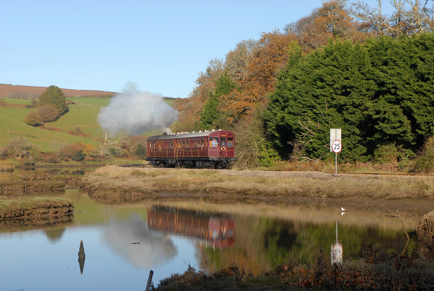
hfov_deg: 27.0
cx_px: 217
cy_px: 146
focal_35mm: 75
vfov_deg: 18.2
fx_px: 905
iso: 250
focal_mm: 50
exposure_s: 1/640
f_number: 6.3
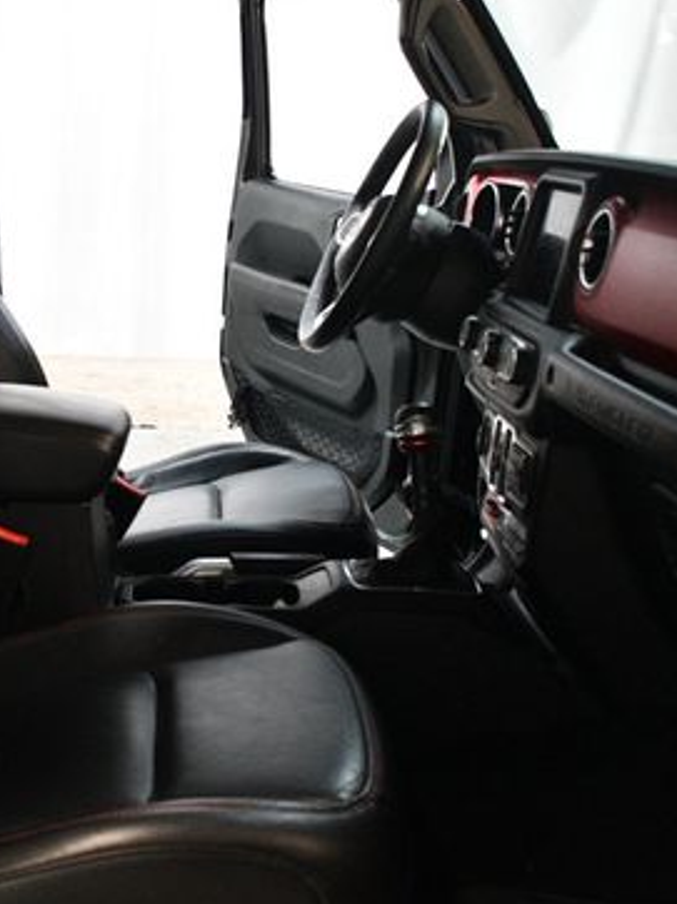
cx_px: 177
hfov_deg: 28.2
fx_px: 1331
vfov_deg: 37.5
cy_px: 484
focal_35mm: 51
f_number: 3.5
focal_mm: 20
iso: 3200
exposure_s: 1/100
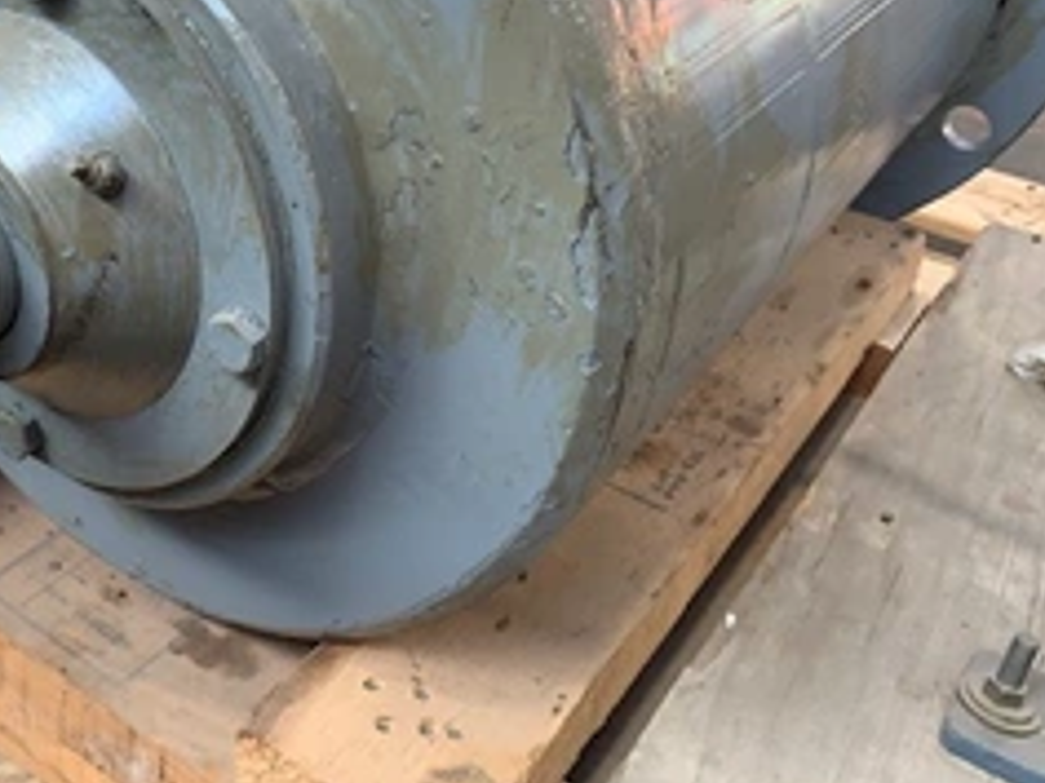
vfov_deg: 32.0
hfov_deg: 41.5
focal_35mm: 44
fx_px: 1328
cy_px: 159
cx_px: 244
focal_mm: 4.25
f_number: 1.8
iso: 100
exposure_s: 1/109
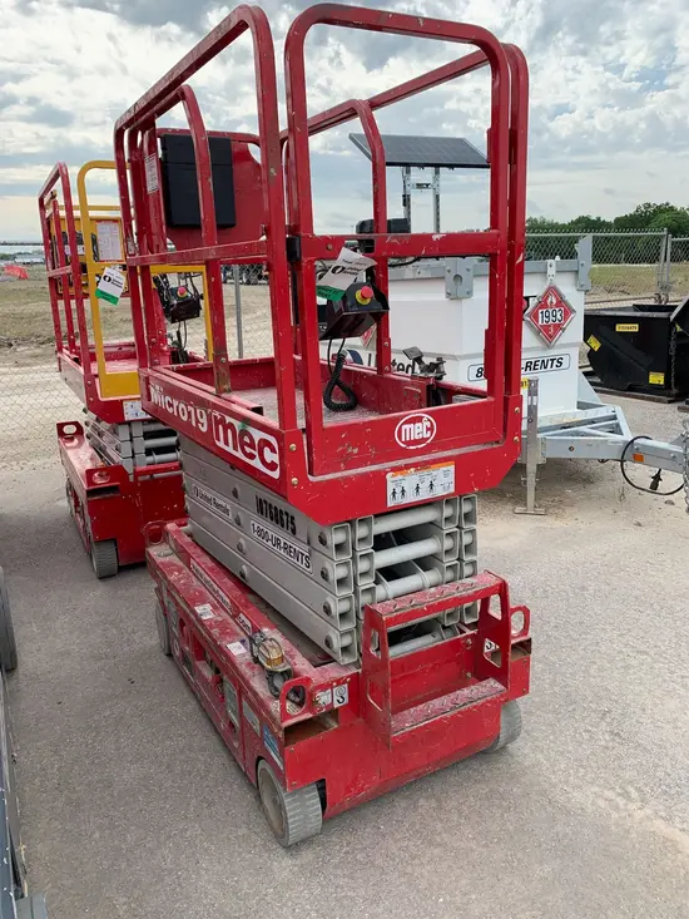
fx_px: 690
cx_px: 344
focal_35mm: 26
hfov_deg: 53.1
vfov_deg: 67.3
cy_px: 460
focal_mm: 4.25
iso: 25
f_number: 1.8
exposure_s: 1/945
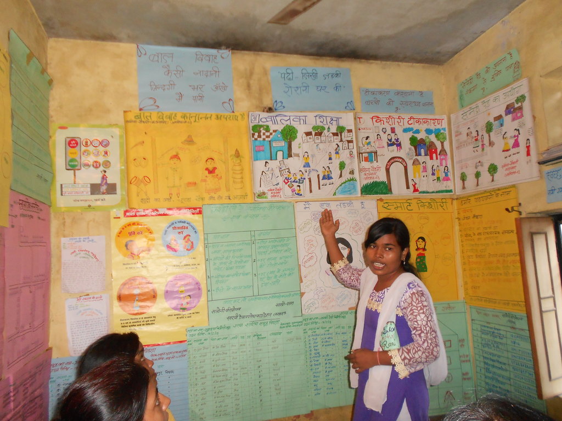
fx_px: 422
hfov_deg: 67.3
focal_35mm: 26
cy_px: 210
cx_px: 281
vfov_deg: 53.1
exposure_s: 1/25
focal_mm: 4.6
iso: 250
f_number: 3.2
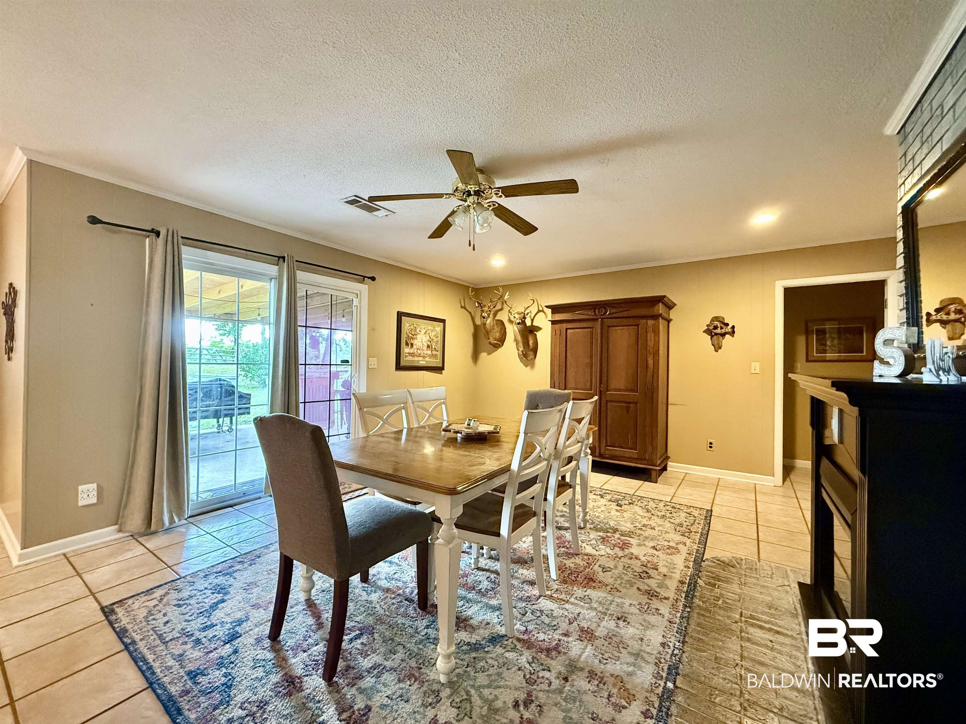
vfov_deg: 85.7
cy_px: 362
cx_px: 483
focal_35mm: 14
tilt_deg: +0.7
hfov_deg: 102.1
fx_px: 391
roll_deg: -0.7
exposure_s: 1/60
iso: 800
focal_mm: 2.22
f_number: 2.2
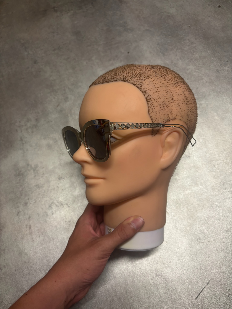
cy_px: 154
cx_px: 116
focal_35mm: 26
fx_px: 232
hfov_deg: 53.1
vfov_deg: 67.3
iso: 125
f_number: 1.6
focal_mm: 5.96
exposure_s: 1/50
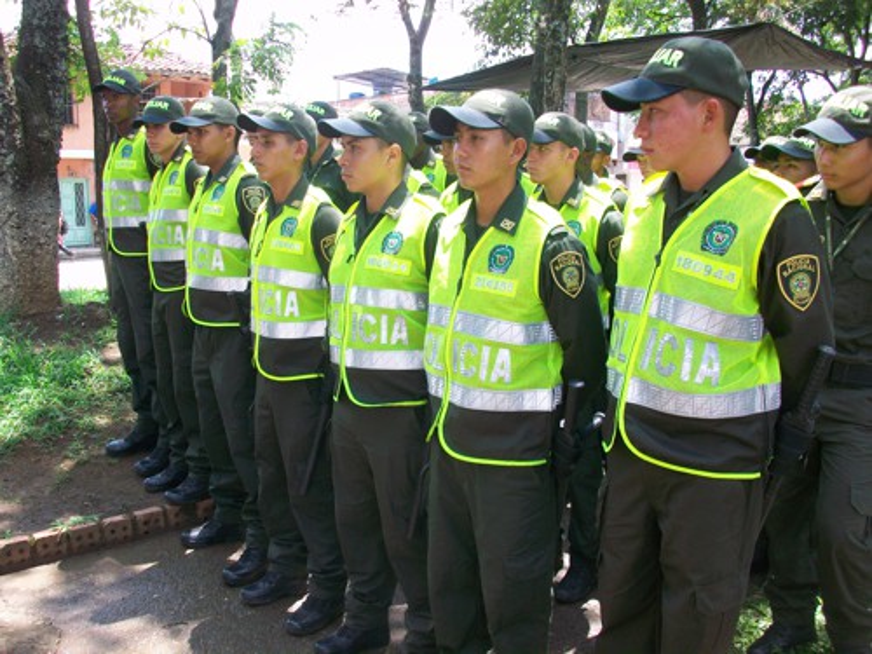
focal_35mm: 32
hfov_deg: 56.8
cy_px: 327
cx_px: 436
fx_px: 806
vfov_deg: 44.2
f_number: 2.8
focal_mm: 5.7
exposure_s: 1/125
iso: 64
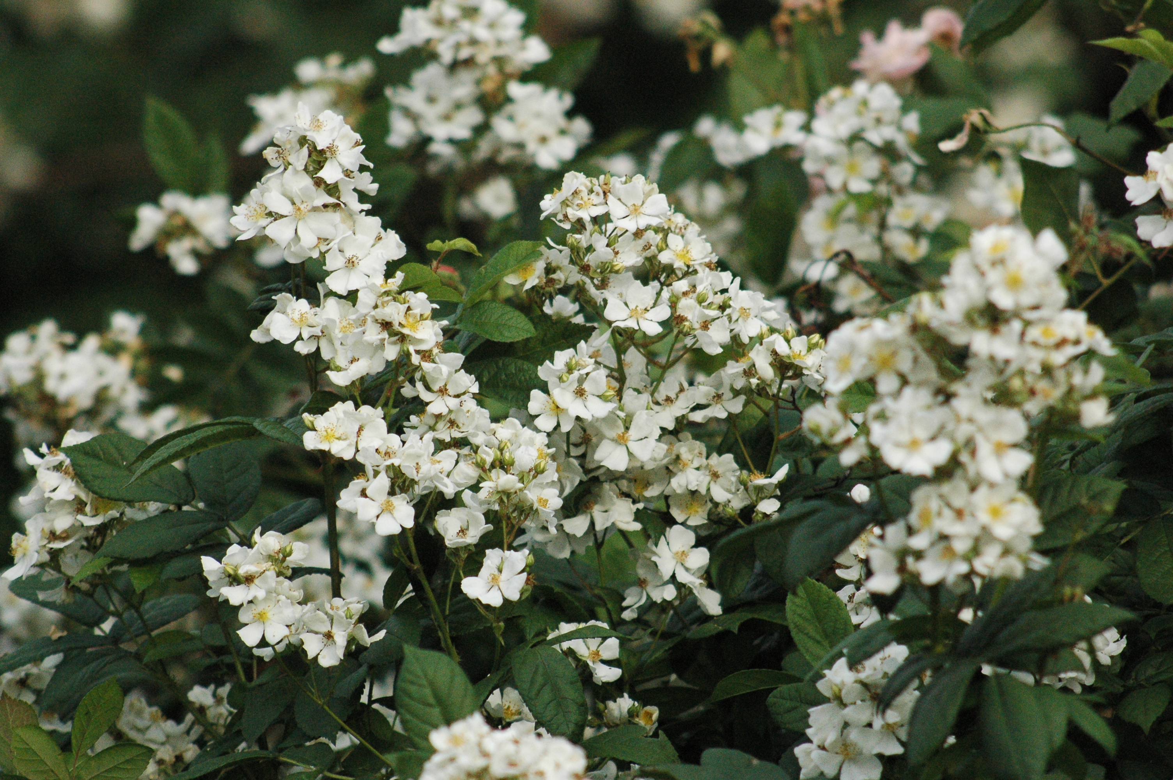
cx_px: 586
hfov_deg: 7.2
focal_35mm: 285
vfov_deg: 4.8
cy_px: 390
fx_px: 9278
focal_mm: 190
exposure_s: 1/3200
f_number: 6.3
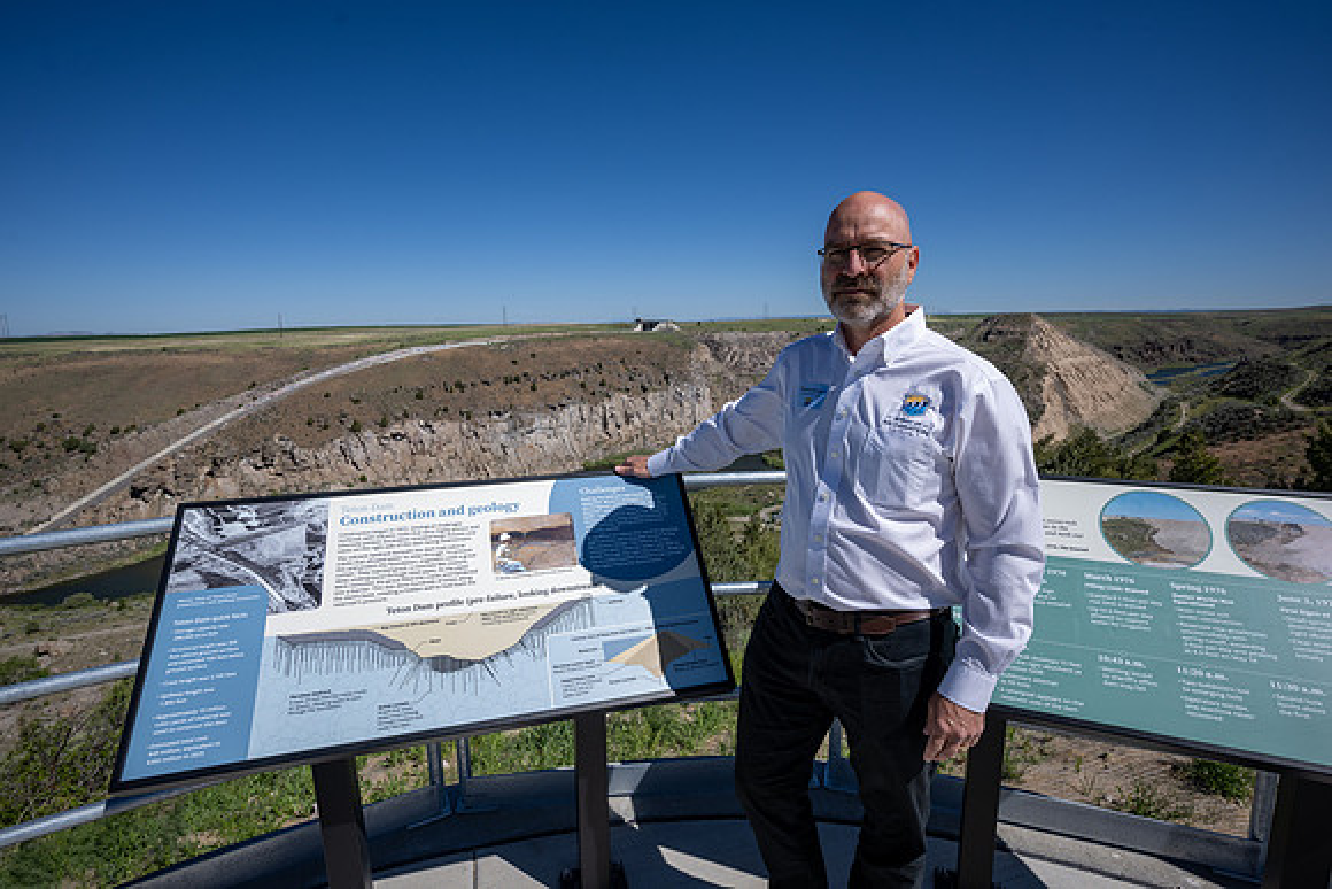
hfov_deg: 90.3
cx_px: 666
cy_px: 444
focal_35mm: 18
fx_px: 662
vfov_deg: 67.7
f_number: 8
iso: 100
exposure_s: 1/500
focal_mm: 17.5
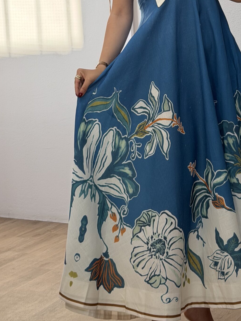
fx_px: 835
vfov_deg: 21.5
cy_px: 64
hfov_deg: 16.3
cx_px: 175
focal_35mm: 90
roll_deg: +2.0
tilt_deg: -22.8
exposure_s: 1/280
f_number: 1.78
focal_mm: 6.76
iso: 80
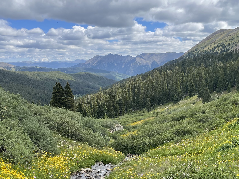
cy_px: 117
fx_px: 311
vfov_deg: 31.9
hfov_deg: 42.0
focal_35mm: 45
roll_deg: +0.7
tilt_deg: -9.7
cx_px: 129
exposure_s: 1/2817
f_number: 1.6
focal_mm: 4.2
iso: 32
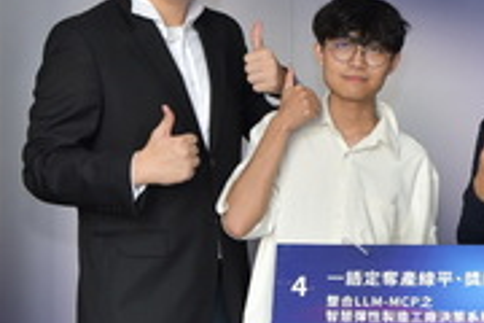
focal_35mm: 132
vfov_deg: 10.4
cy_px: 166
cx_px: 487
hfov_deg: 15.3
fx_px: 1775
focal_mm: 34
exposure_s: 1/160
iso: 400
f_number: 4.5
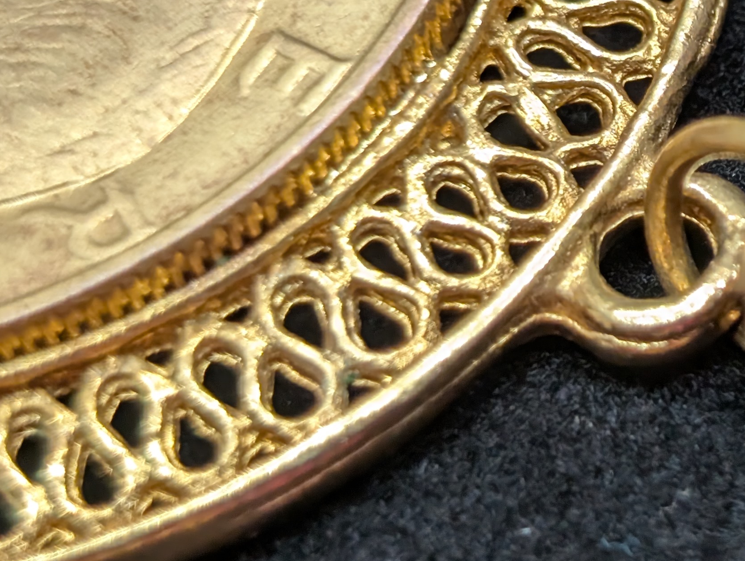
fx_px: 2586
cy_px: 156
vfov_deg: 12.3
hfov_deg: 16.0
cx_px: 769
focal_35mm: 120
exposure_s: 1/239
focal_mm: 6.9
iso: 184
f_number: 1.68
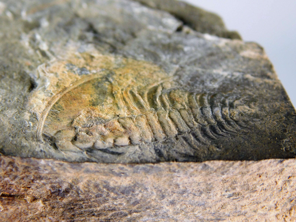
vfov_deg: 14.9
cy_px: 111
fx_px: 847
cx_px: 148
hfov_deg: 19.8
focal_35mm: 99
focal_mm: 17.6
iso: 125
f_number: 4.6
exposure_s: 1/100
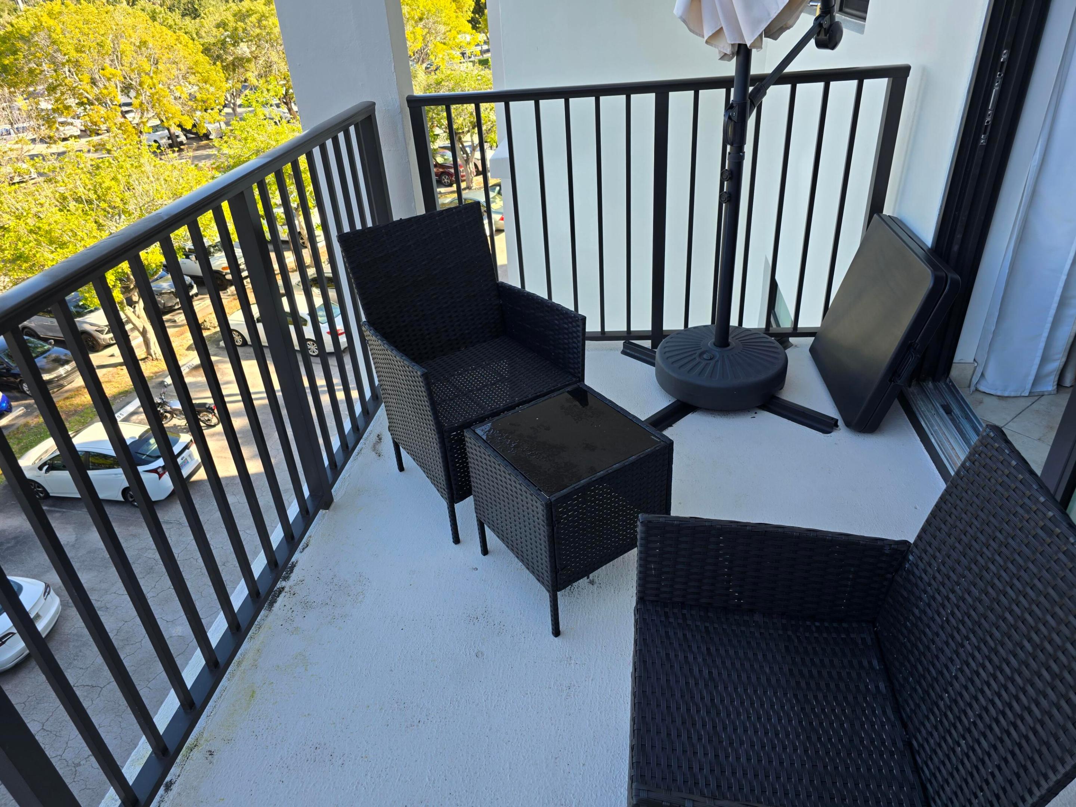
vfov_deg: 58.9
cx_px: 538
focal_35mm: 23
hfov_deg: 73.9
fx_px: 715
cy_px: 404
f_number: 1.7
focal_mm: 6.3
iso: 20
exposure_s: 1/180
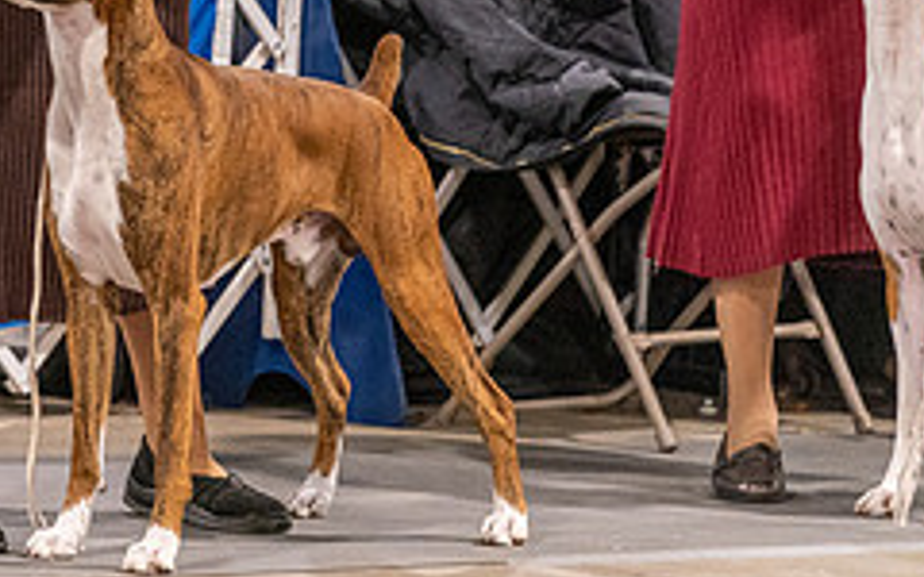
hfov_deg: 4.6
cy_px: -52
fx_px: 11609
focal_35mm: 461
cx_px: 92
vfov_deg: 2.8
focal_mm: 187
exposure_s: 1/250
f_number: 3.2
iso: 6400
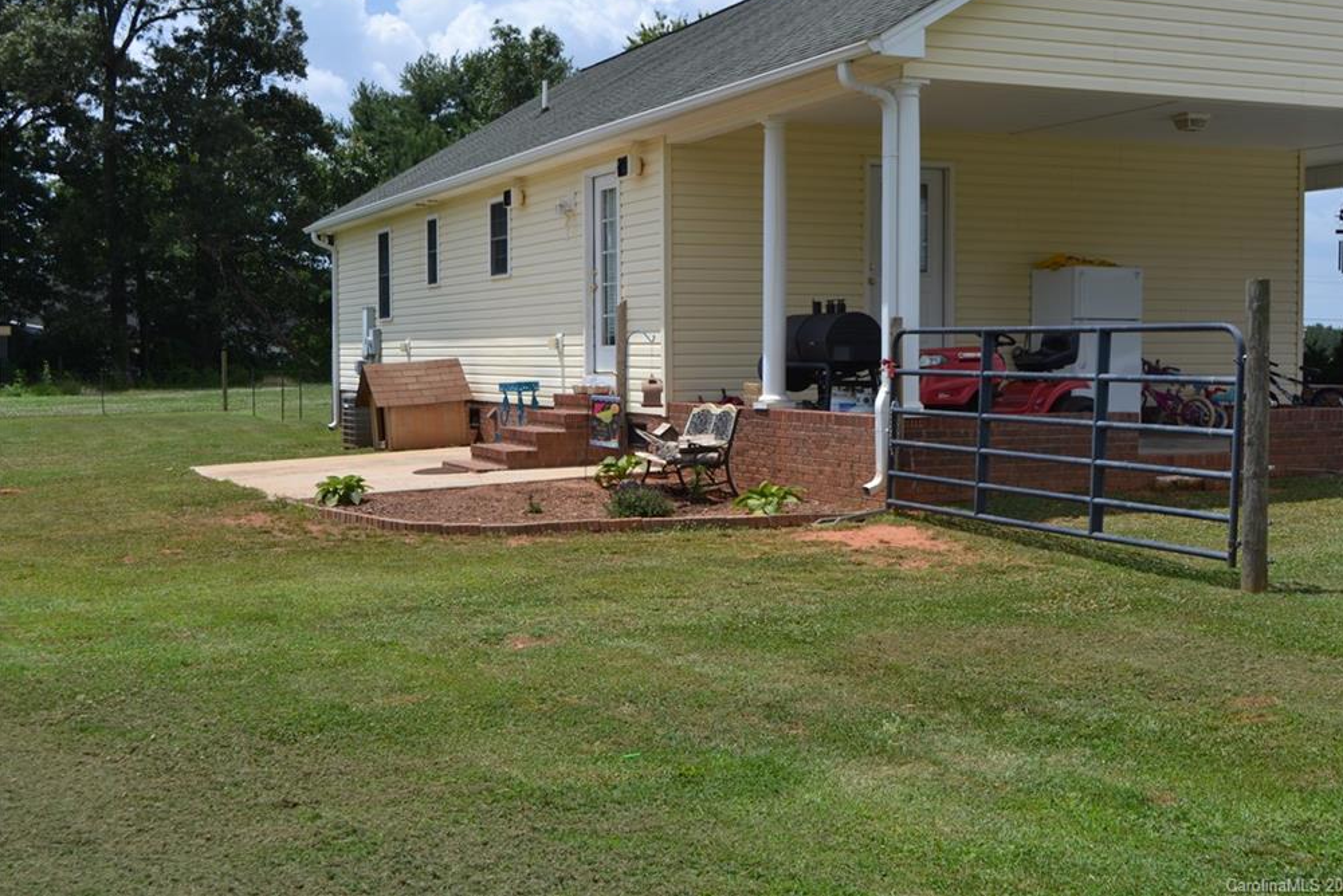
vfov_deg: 29.3
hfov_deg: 42.7
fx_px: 1716
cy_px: 440
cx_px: 684
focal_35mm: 46
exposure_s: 1/250
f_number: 8
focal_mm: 30
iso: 100
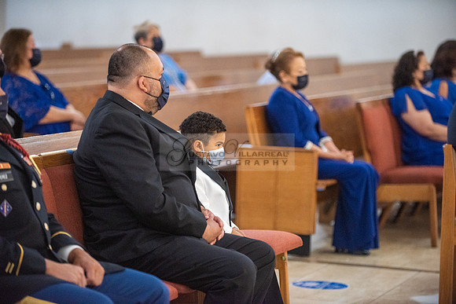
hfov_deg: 14.7
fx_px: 1774
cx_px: 228
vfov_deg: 9.8
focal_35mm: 140
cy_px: 152
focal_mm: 140
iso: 2000
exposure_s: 1/200
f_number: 2.8
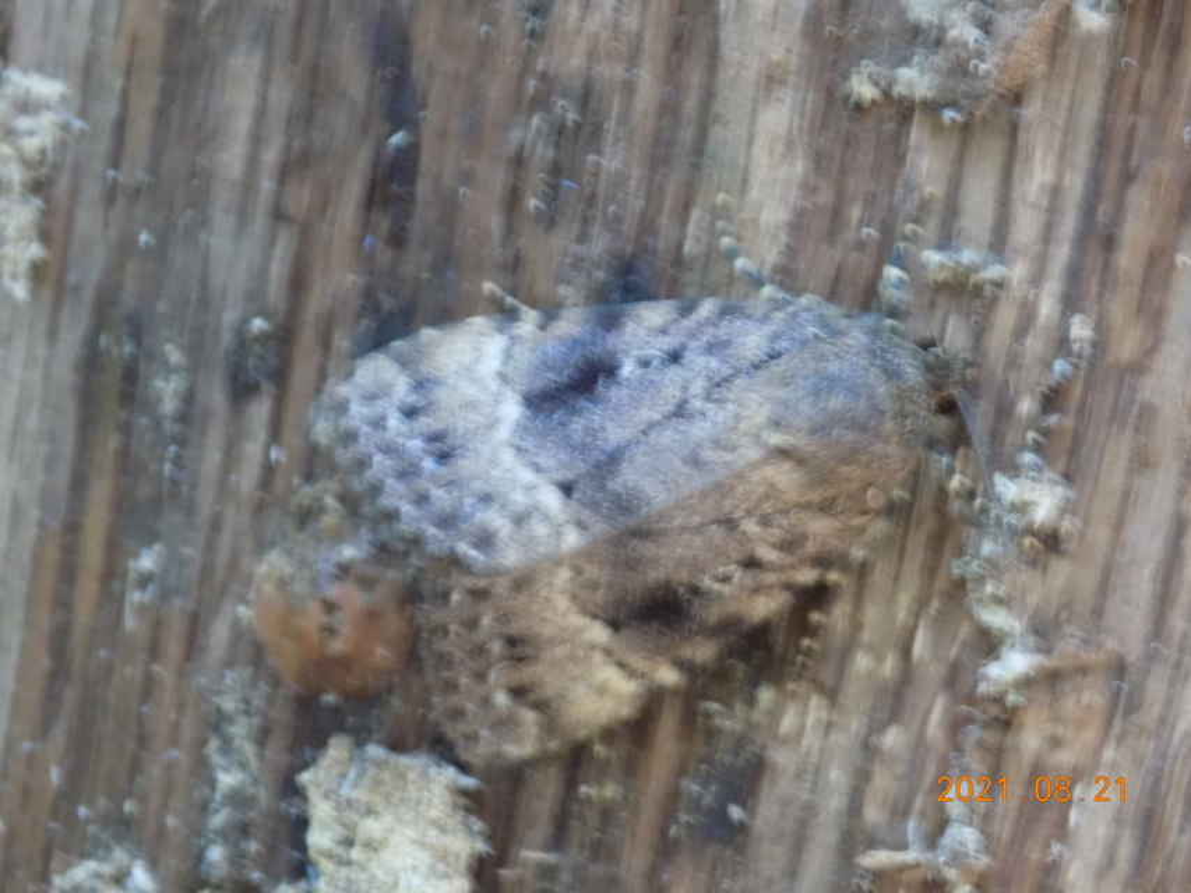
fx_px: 4060
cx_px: 596
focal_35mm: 118
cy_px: 446
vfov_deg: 12.6
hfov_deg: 16.7
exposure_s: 1/8
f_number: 4.8
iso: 400
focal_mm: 20.9
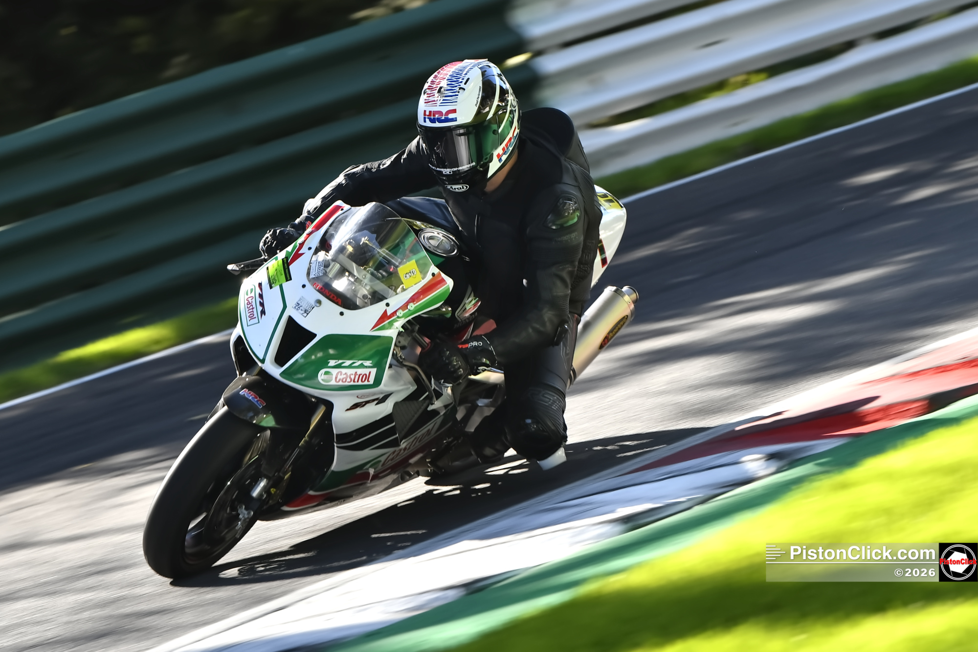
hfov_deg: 6.9
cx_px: 489
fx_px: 8149
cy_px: 326
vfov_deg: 4.6
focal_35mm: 300
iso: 500
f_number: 5
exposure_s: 1/250
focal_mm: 200
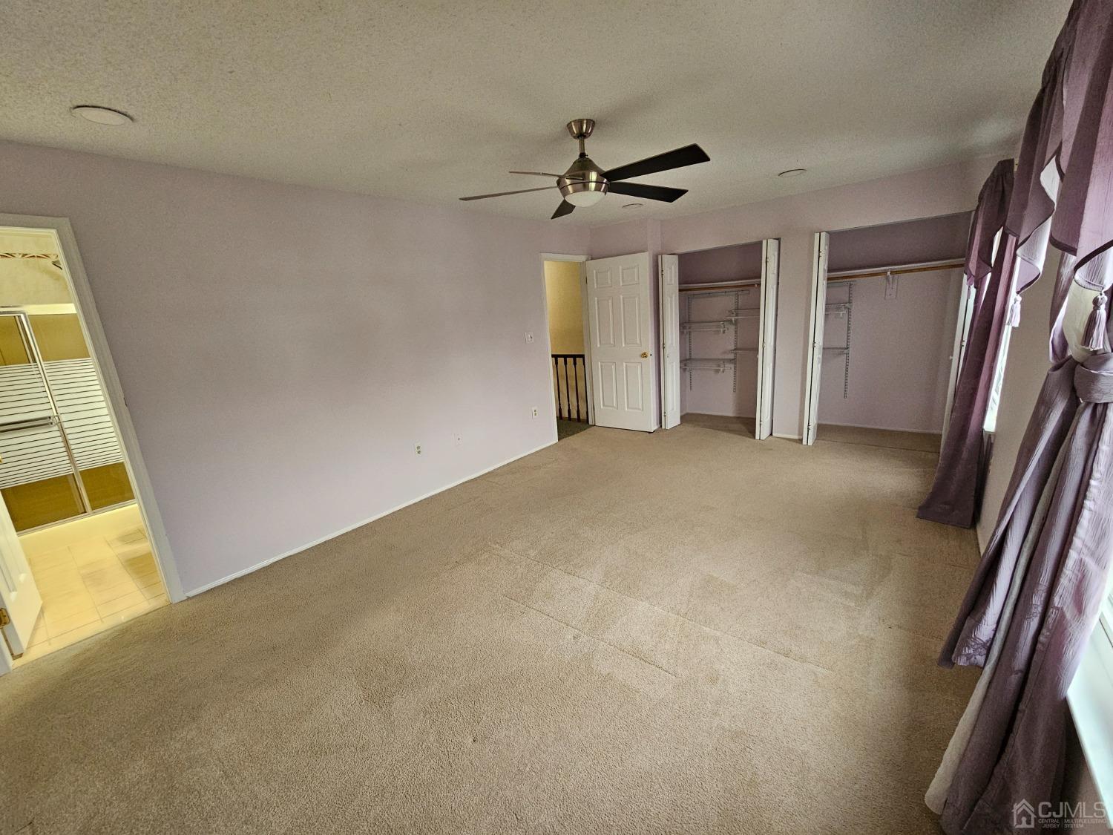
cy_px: 418
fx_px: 418
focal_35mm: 13
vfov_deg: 89.9
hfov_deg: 106.2
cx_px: 556
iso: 400
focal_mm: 2.2
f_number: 2.2
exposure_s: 1/77
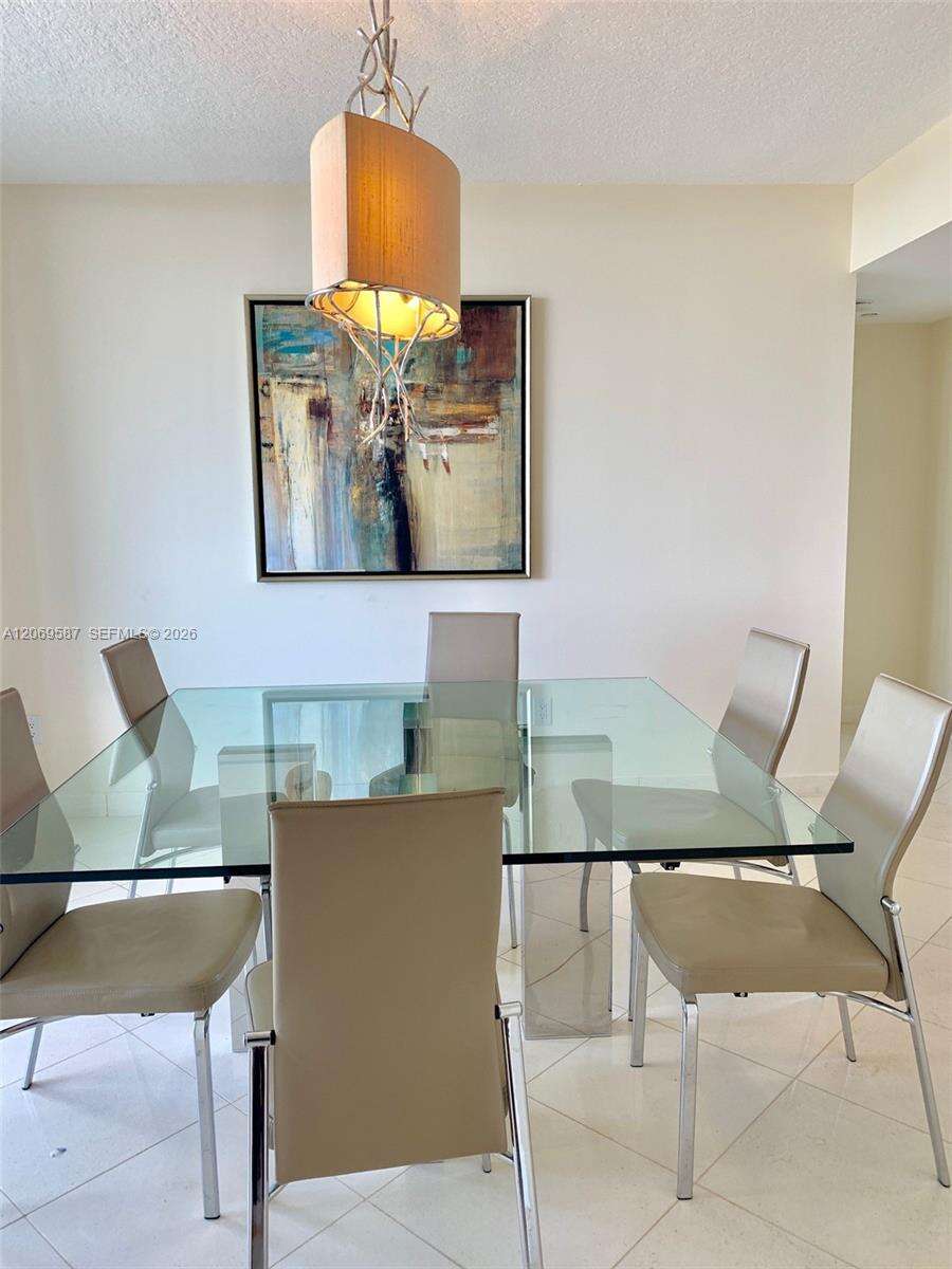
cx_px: 476
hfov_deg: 53.1
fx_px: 953
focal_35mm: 26
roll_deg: +0.9
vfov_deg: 67.3
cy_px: 634
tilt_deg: -6.9
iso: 40
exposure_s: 1/120
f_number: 1.8
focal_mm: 4.25
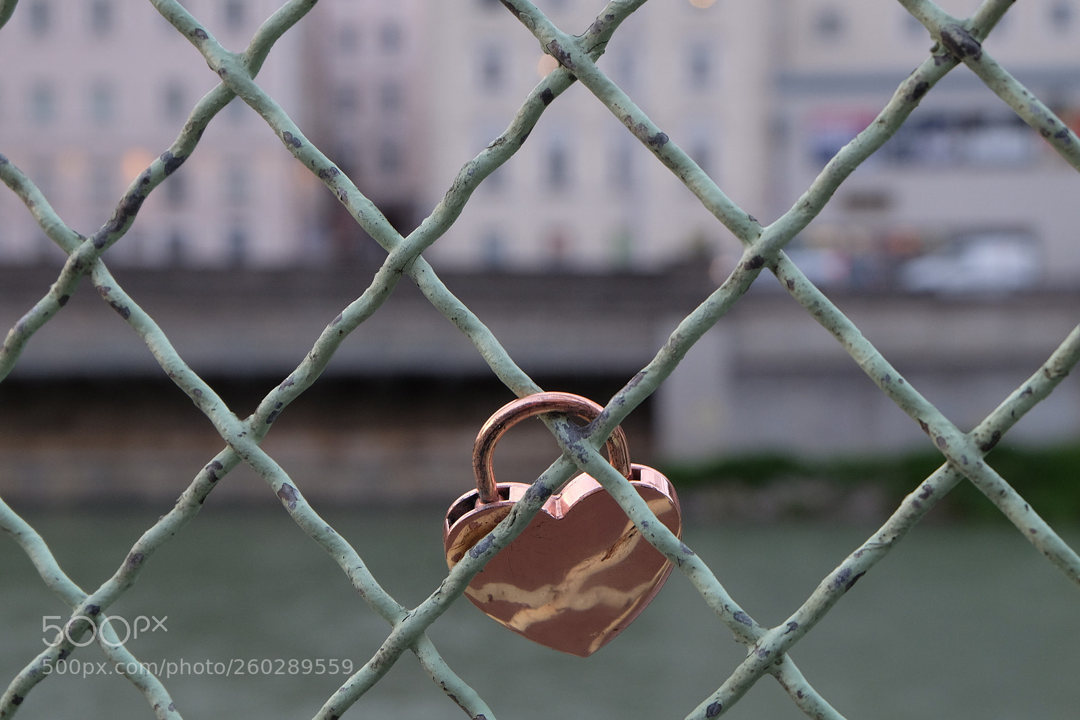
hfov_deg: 27.0
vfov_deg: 18.2
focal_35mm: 75
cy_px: 360
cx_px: 540
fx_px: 2249
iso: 640
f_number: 8
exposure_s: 1/30
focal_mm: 50
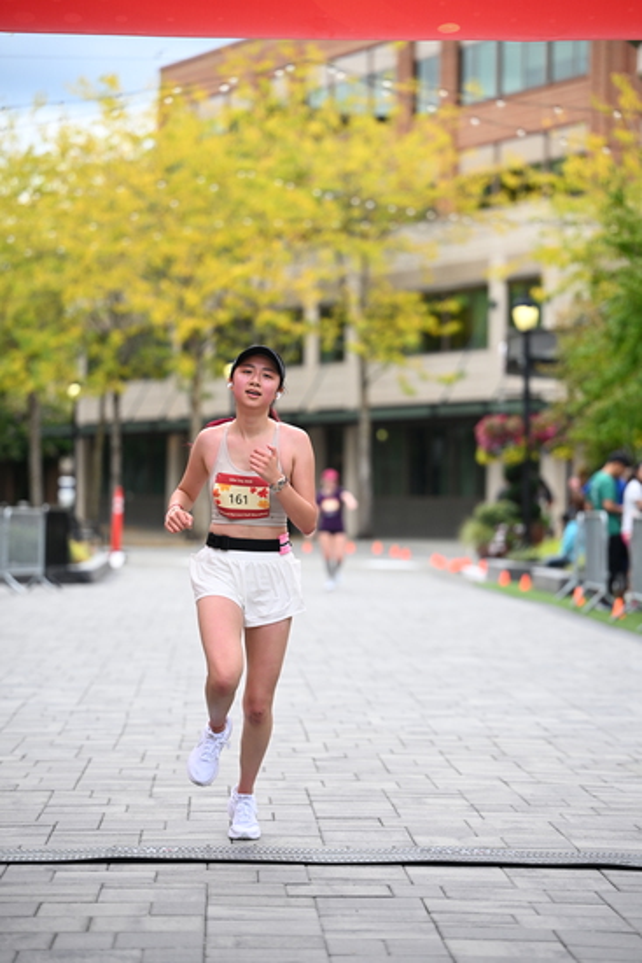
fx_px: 3074
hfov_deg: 11.9
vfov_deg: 17.8
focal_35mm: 115
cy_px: 482
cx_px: 321
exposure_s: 1/2500
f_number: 2.8
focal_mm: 115
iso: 640
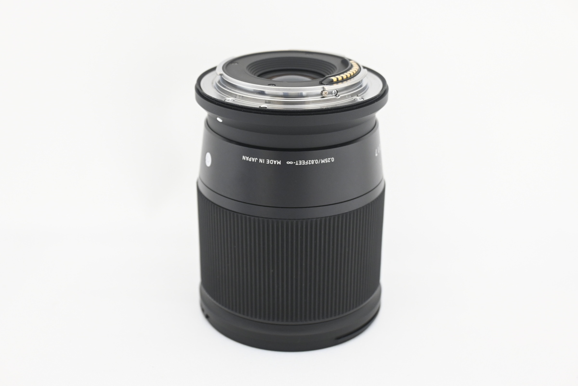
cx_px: 289
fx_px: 783
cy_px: 193
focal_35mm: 49
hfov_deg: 40.5
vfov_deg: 27.7
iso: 1000
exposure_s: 1/30
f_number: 5
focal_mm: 32.5
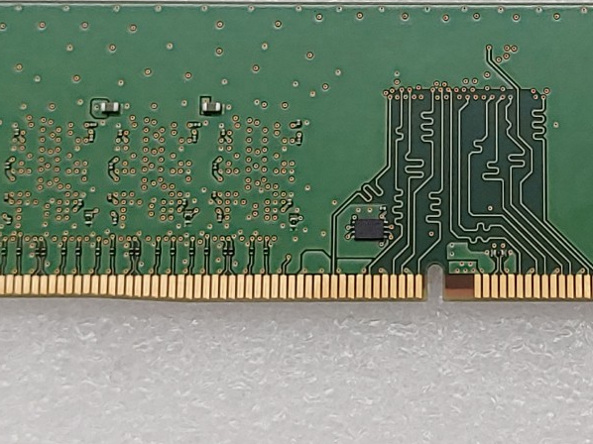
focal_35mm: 118
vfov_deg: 12.5
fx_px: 2021
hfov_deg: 16.6
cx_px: 482
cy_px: 143
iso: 50
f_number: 1.8
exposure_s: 1/151
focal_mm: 4.36
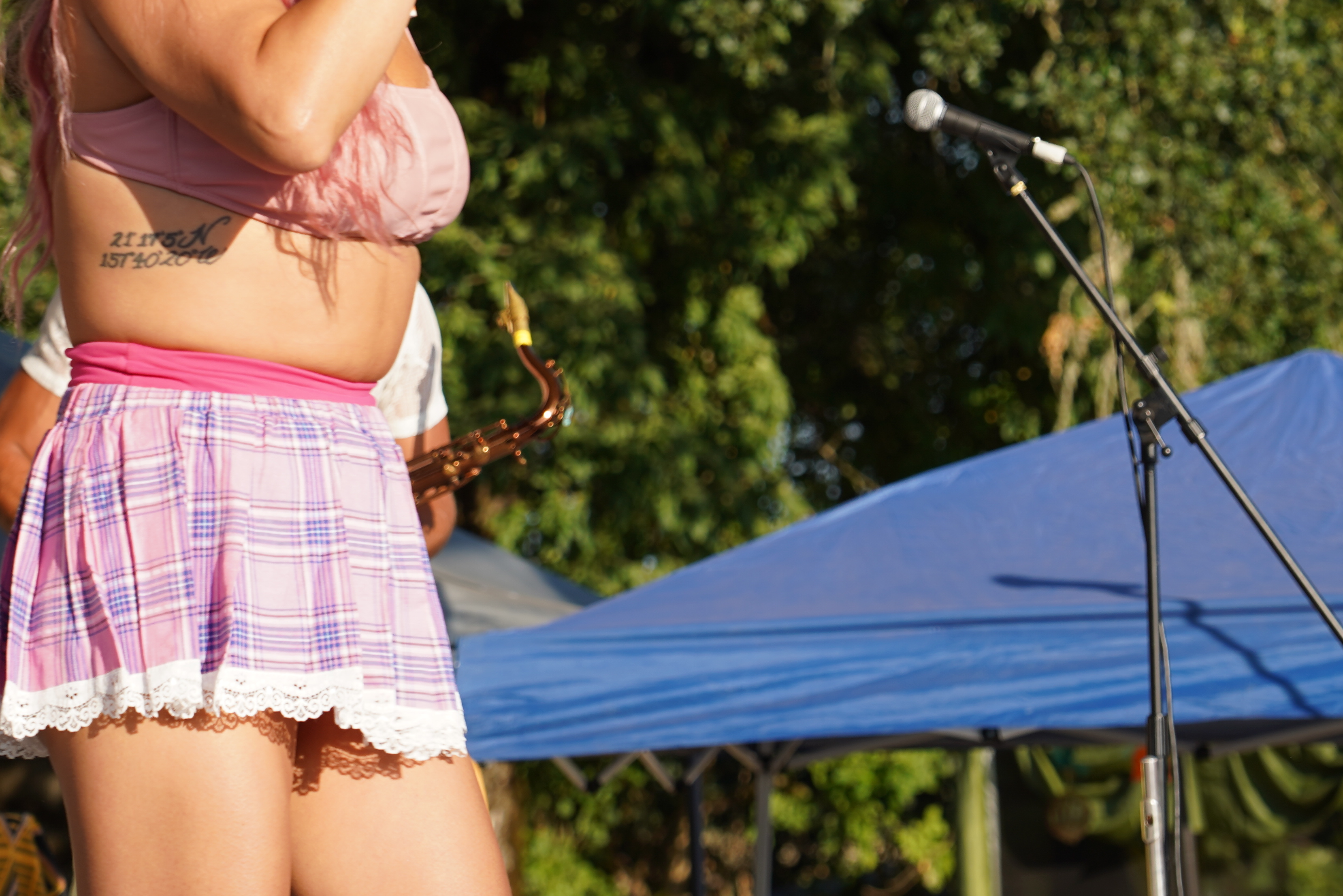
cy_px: 143
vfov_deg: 7.2
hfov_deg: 10.8
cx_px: 655
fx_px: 7088
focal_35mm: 190
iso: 100
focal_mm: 105
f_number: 6.3
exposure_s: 1/200
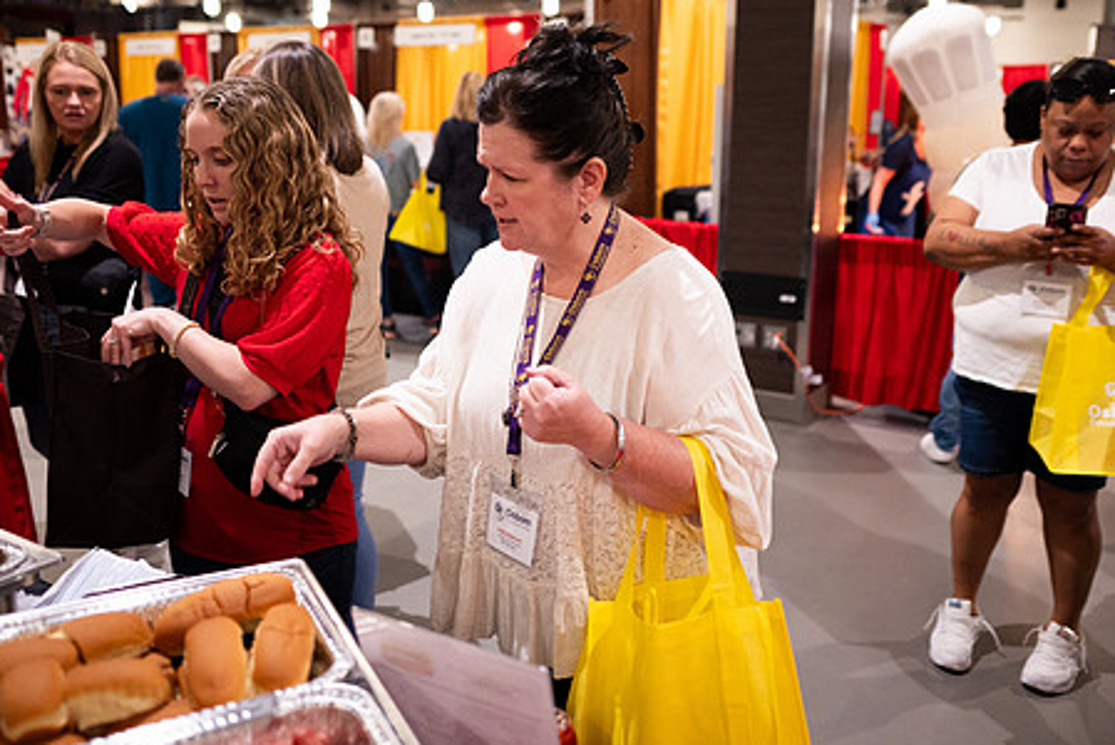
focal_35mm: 31
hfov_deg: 60.3
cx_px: 554
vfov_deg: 42.2
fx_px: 961
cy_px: 307
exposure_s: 1/200
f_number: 1.8
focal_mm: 24
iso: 1250
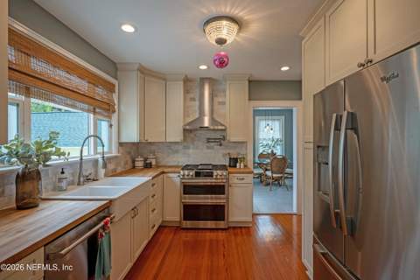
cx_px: 210
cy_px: 140
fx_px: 198
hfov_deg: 93.3
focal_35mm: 17
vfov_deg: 70.4
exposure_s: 1/800
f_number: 8
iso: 800
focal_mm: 17
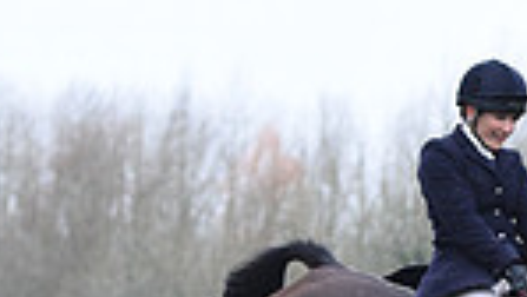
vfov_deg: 4.2
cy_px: 566
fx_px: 3985
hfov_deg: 7.5
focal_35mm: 285
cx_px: 690
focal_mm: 70
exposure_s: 1/1250
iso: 2500
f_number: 3.2
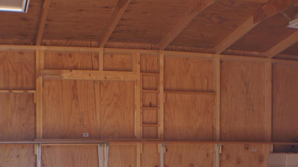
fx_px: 616
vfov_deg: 14.9
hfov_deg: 27.2
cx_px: 130
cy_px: 209
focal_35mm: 78
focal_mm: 24
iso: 125
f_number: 4.5
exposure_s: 1/40
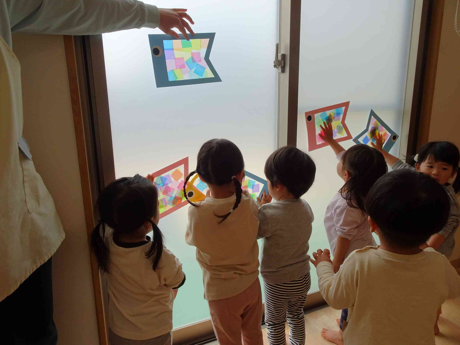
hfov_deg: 71.6
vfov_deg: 56.8
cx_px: 230
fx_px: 319
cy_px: 172
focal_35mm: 24
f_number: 3.5
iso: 80
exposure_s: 1/400
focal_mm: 4.1
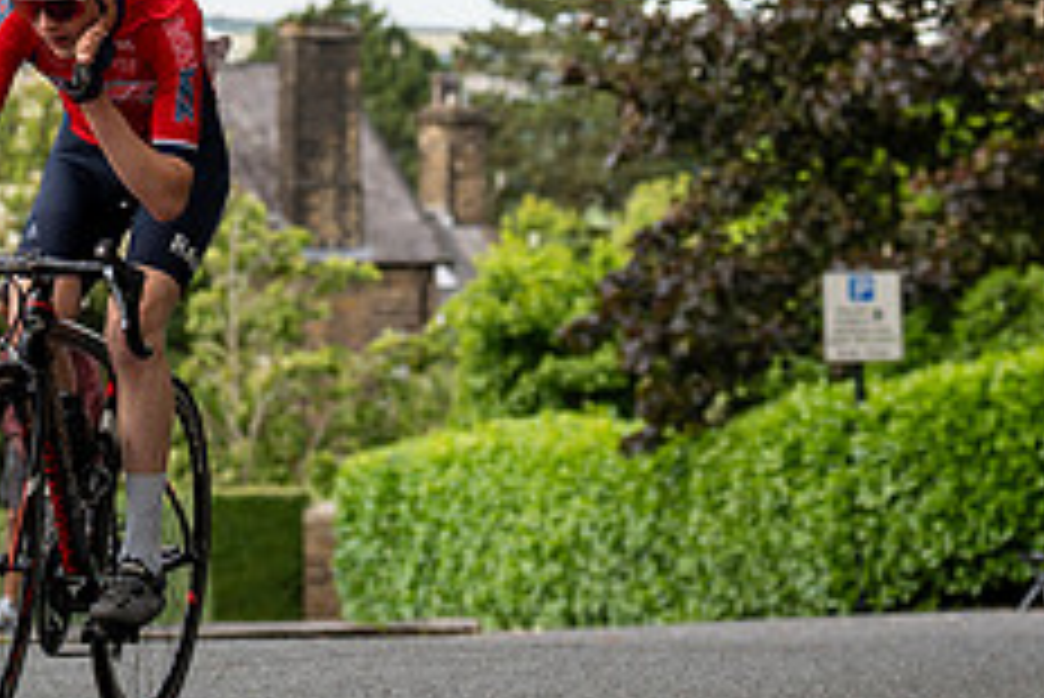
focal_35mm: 175
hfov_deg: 11.6
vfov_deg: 7.8
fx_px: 5078
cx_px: 40
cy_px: -25
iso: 400
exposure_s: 1/800
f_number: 3.5
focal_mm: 70
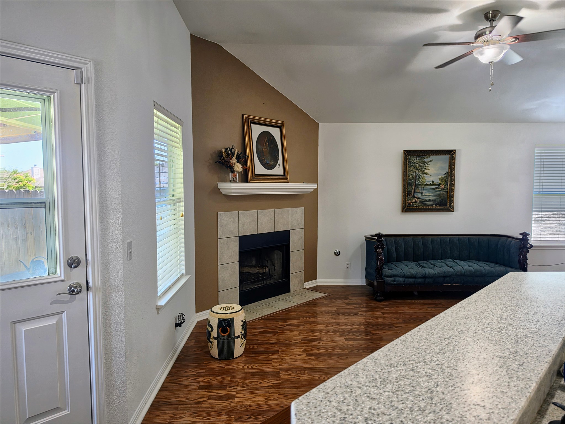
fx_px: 375
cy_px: 212
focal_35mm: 23
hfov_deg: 73.9
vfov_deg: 58.9
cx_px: 282
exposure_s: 1/120
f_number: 1.4
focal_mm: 6.5
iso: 100
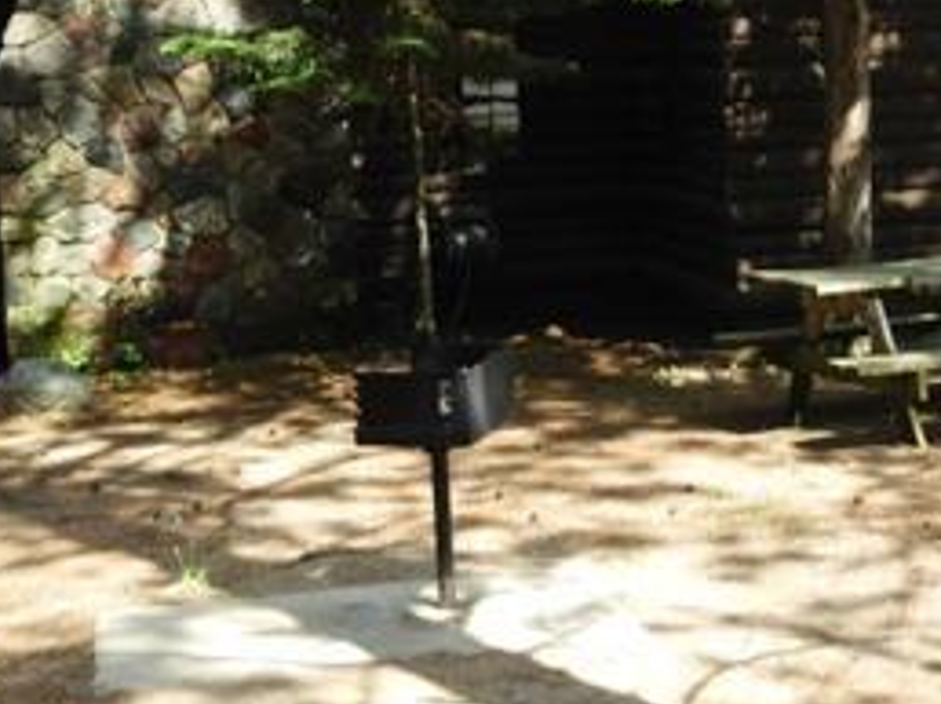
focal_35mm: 82
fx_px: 2227
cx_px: 533
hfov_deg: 23.8
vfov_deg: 17.7
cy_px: 102
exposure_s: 1/200
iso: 100
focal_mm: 5.9
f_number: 3.6
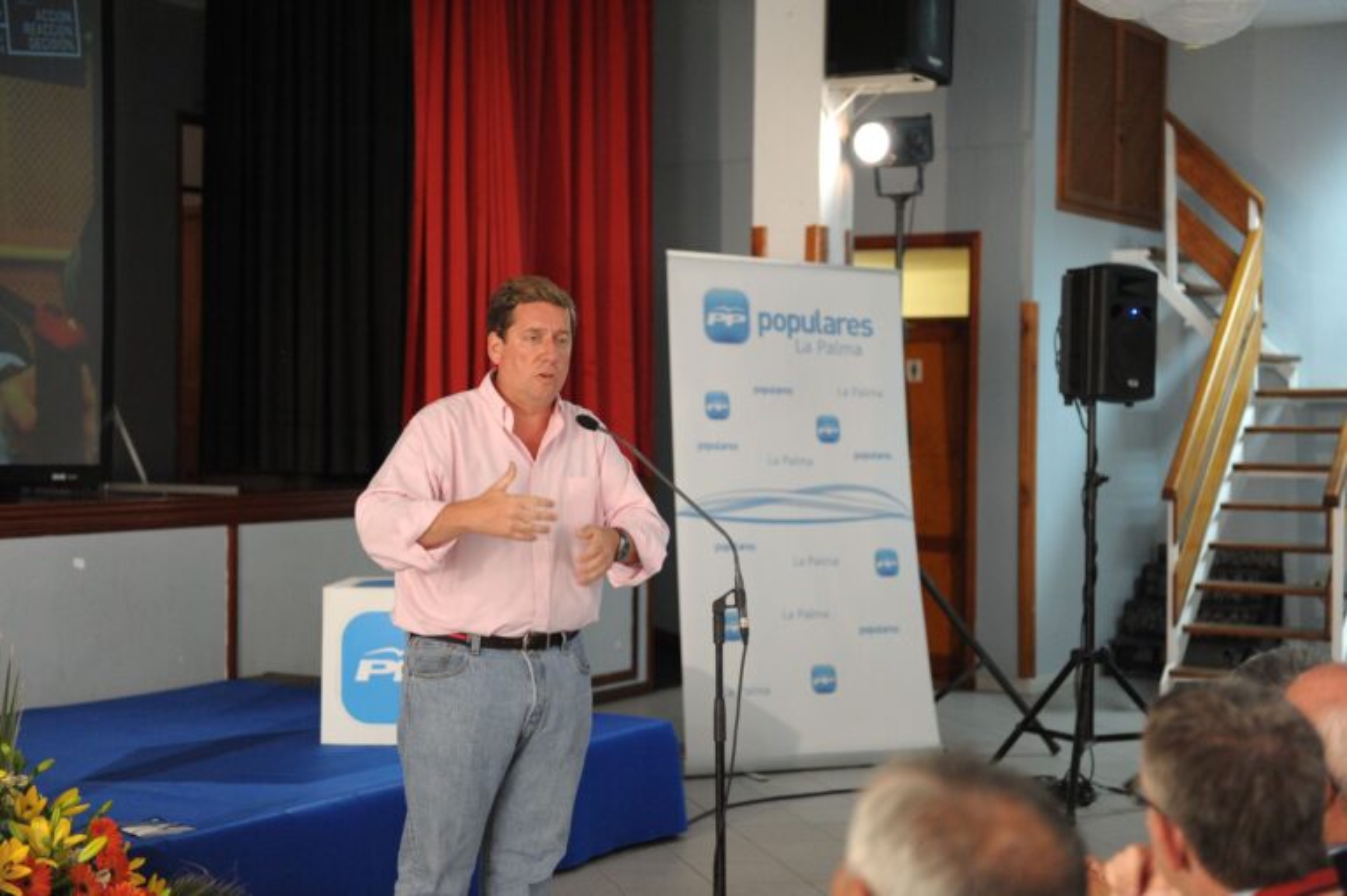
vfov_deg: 22.6
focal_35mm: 60
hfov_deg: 33.4
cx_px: 674
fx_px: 2243
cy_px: 448
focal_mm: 60
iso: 2500
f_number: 2.8
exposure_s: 1/200
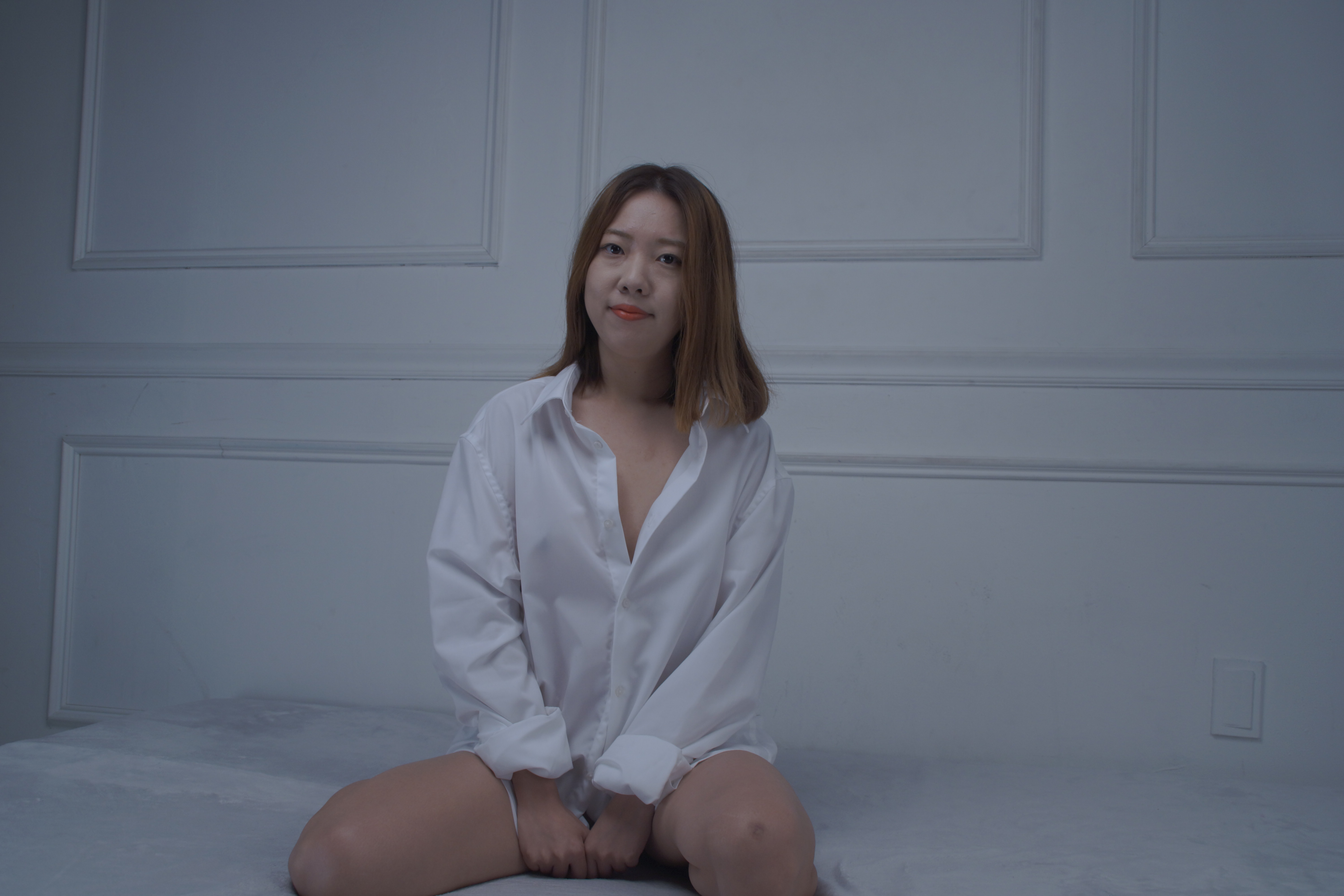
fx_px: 1232
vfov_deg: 40.0
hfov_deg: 57.2
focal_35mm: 33
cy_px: 448
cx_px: 672
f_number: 5.6
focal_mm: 22
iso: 200
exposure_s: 1/125
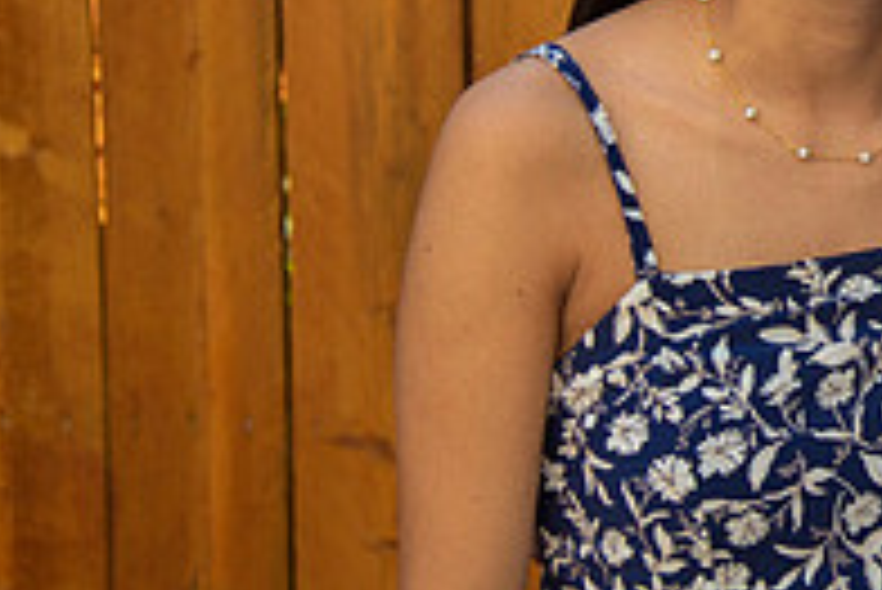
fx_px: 3629
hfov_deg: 13.4
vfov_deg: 9.3
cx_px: 1125
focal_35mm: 148
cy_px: 133
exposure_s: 1/320
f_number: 4
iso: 125
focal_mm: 50
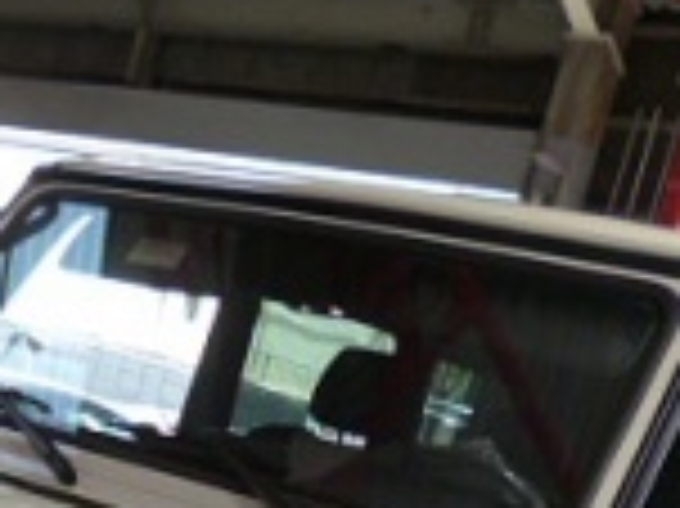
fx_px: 1649
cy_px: 807
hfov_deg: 22.8
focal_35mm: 84
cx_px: 77
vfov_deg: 15.8
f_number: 2.5
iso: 160
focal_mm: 4.3
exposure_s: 1/100
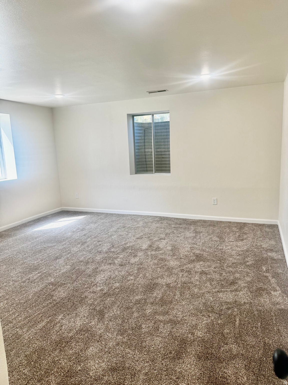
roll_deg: +2.1
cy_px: 192
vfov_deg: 71.6
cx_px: 144
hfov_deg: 56.8
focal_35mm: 24
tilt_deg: -10.4
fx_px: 266
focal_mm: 6.76
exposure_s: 1/128
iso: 50
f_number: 1.78
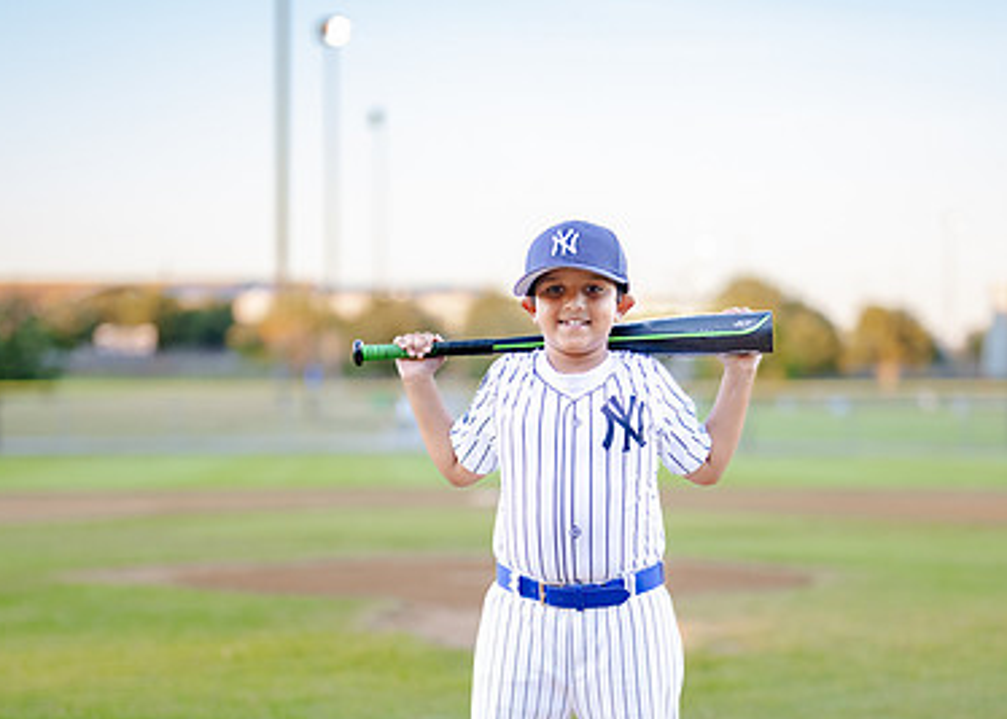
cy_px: 573
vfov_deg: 15.3
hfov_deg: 21.4
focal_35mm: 93
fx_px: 2659
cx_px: 583
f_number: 1.2
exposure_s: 1/1000
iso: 250
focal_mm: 50
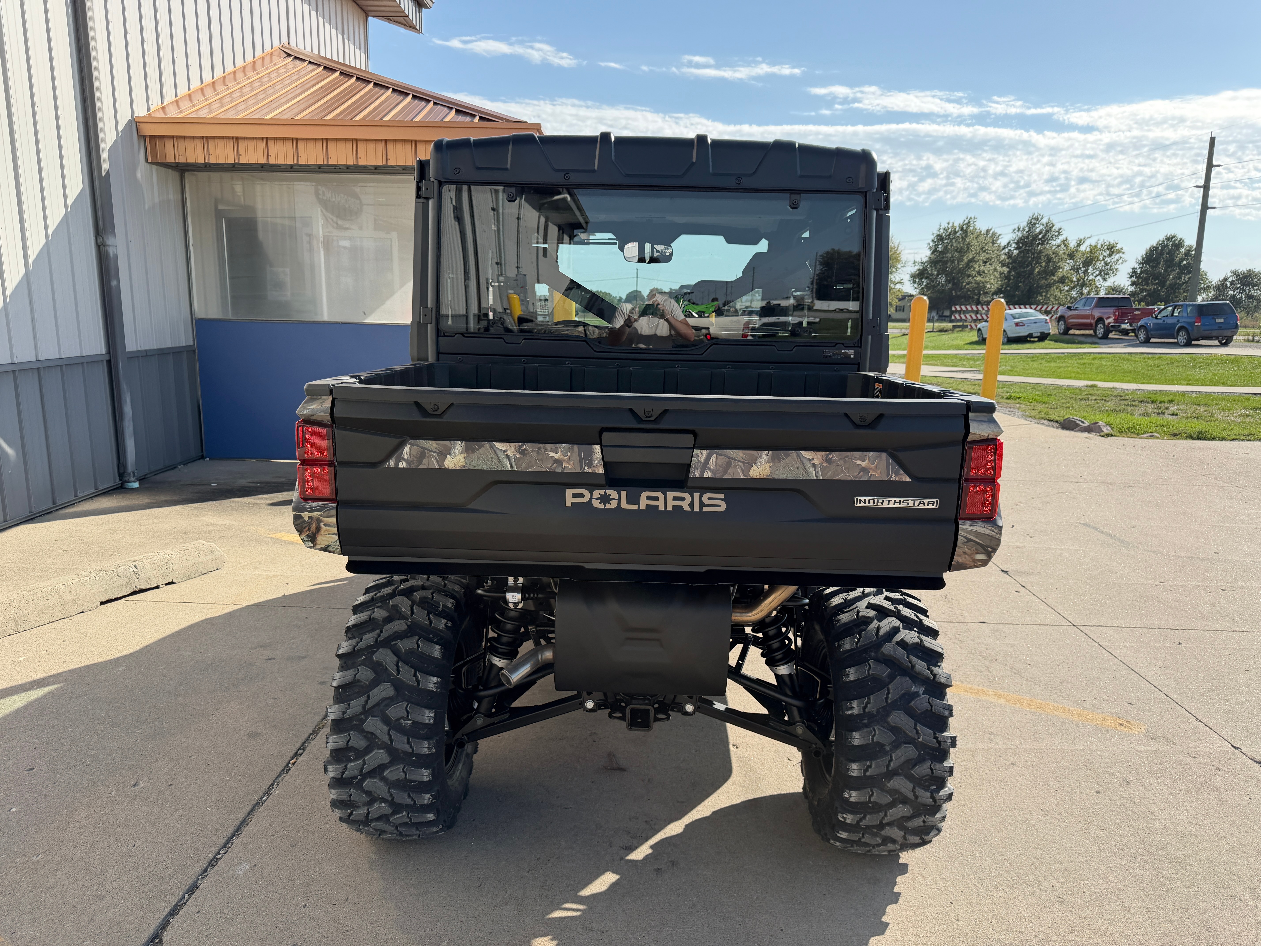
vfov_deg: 56.8
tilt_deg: -10.4
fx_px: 874
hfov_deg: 71.6
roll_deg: -1.7
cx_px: 630
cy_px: 473
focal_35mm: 24
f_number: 1.78
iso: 80
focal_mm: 6.76
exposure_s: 1/2370
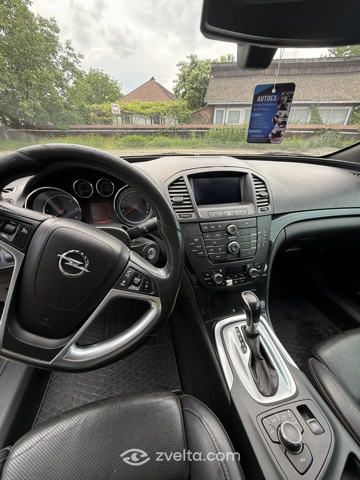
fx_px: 194
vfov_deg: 102.1
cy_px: 240
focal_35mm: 14
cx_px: 180
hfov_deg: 85.7
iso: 64
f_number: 2.2
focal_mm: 2.22
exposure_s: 1/112
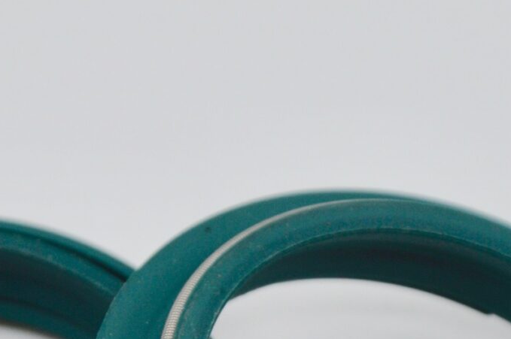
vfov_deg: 2.3
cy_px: 446
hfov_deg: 3.5
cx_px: 187
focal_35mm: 594
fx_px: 8420
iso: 100
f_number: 6.3
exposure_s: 1/160
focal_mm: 105
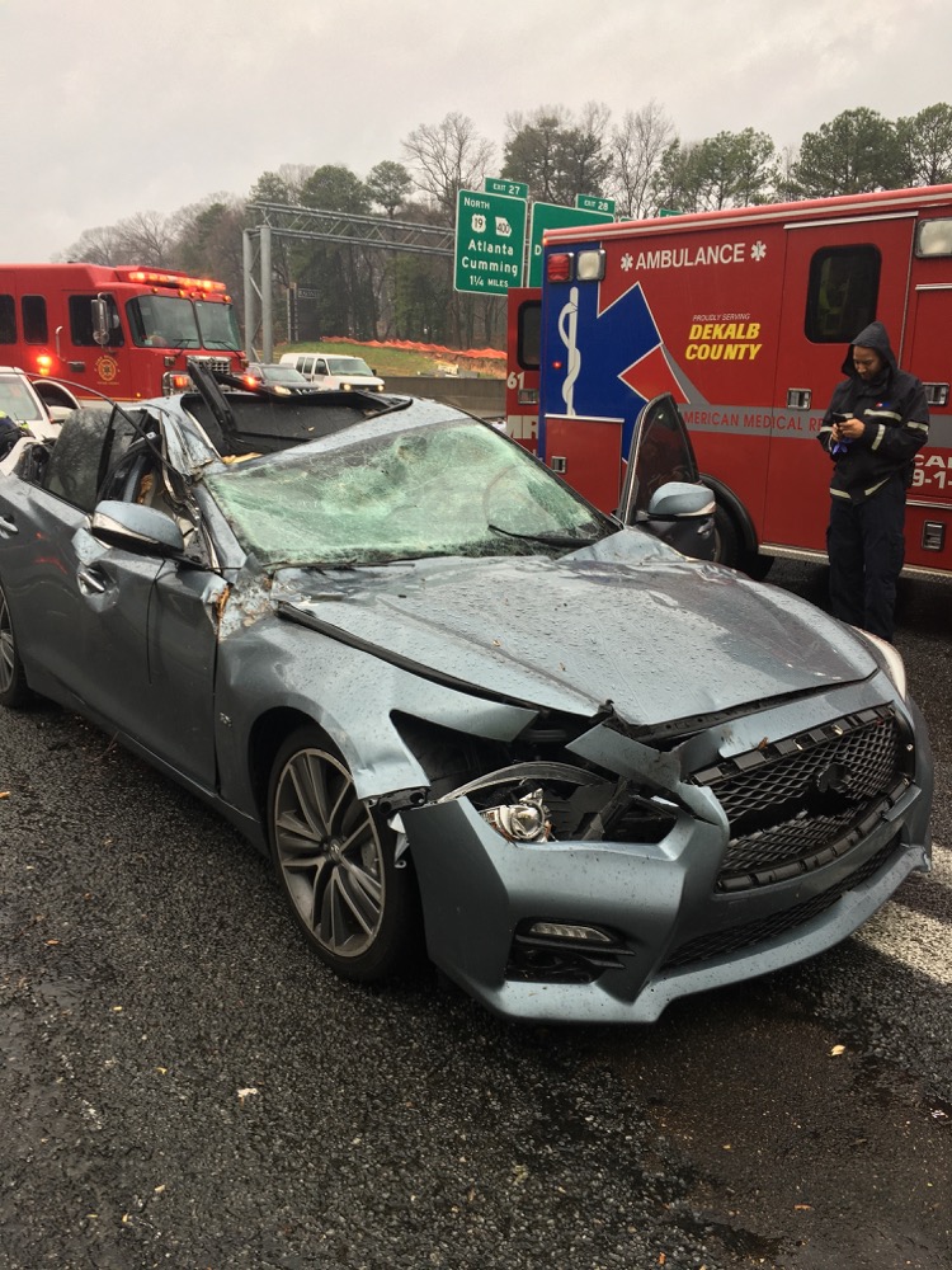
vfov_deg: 61.7
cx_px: 476
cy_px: 635
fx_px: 1063
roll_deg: -0.5
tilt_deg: -11.8
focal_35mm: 29
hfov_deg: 48.2
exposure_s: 1/60
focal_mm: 4.15
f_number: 2.2
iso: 25
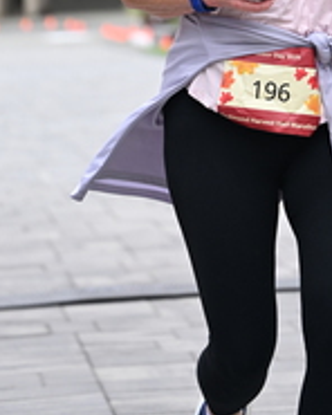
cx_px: 241
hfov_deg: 7.0
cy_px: -144
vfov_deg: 8.6
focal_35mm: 221
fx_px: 2714
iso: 640
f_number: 2.8
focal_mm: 79
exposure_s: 1/1600
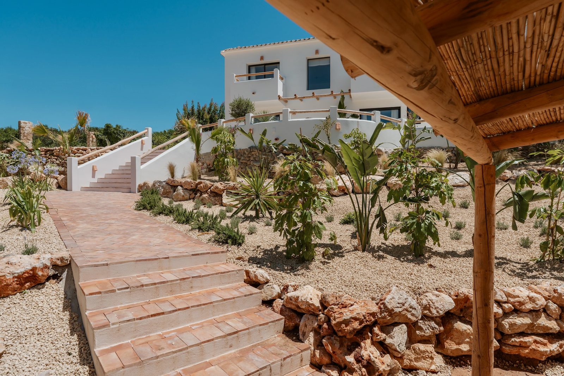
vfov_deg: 61.9
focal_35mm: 20
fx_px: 313
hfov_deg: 84.0
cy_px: 188
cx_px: 282
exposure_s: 1/320
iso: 64
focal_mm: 20
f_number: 8
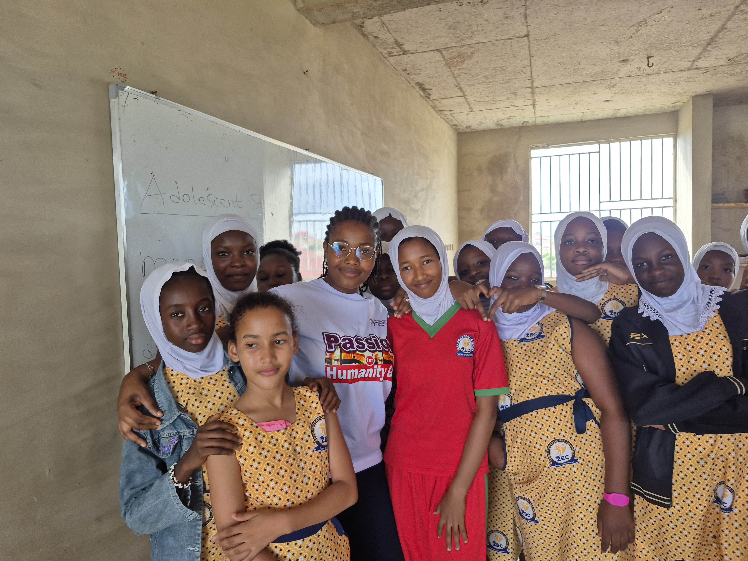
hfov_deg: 73.9
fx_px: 497
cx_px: 374
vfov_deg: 58.9
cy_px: 280
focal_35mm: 23
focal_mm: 5.4
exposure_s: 1/180
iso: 125
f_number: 1.8
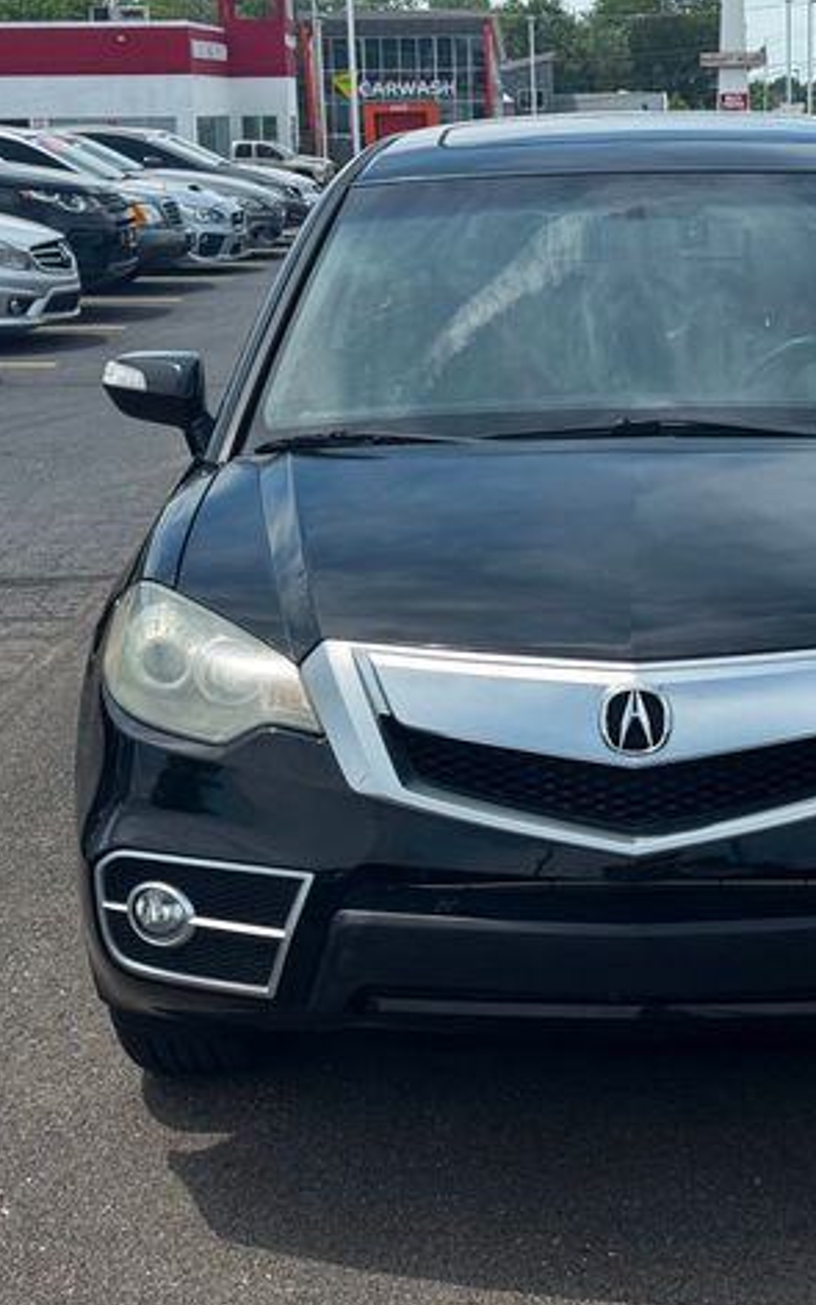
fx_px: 2455
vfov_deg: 29.8
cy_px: 658
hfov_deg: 18.8
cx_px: 609
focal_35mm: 69
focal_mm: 6.76
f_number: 1.78
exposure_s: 1/3257
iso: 64
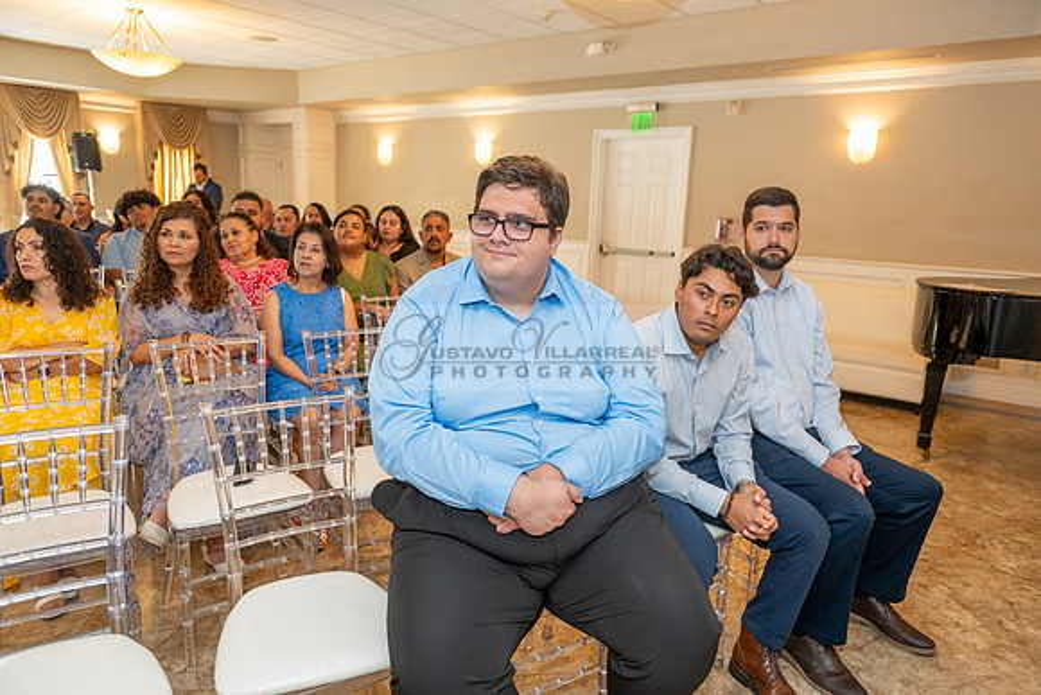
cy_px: 348
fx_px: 694
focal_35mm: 24
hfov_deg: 73.7
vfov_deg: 53.2
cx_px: 520
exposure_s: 1/200
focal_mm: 24
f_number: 3.5
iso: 1250
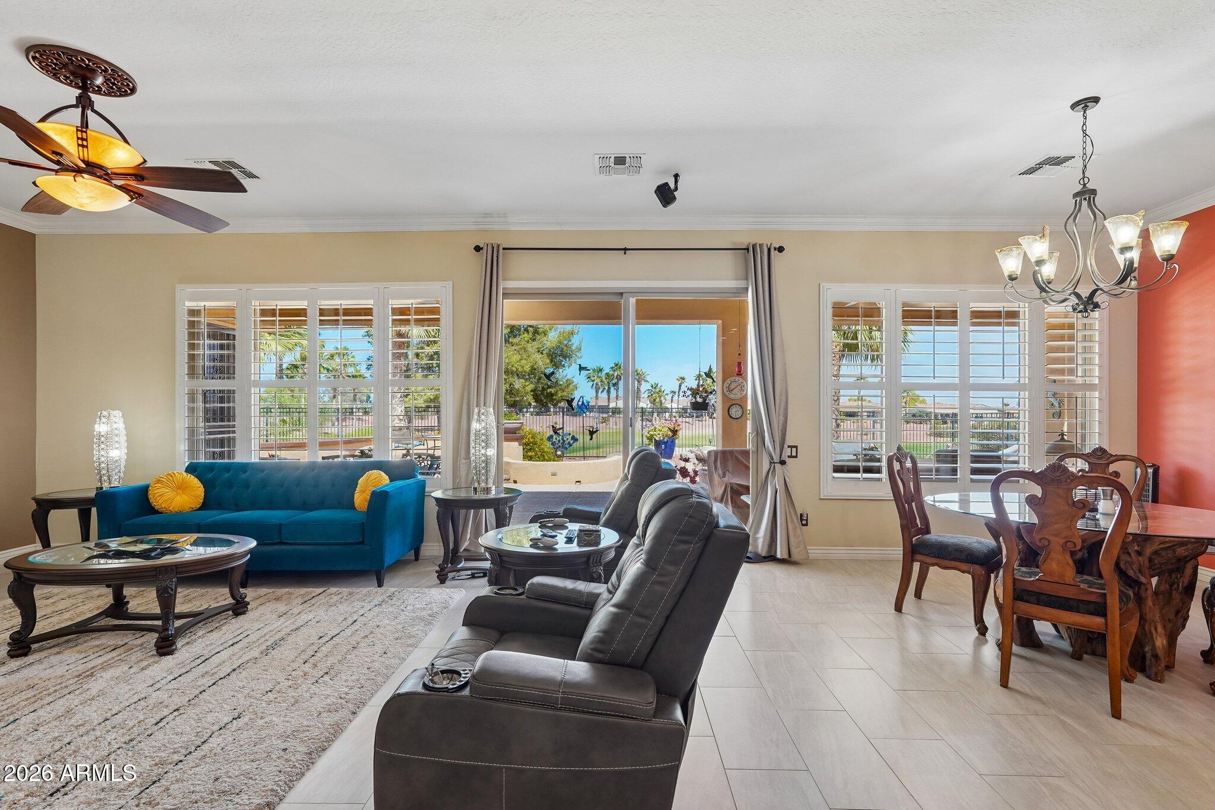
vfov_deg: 72.0
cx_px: 608
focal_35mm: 16
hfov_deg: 95.0
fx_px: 557
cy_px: 405
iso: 400
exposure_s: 1/80
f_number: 8
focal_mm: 16.5
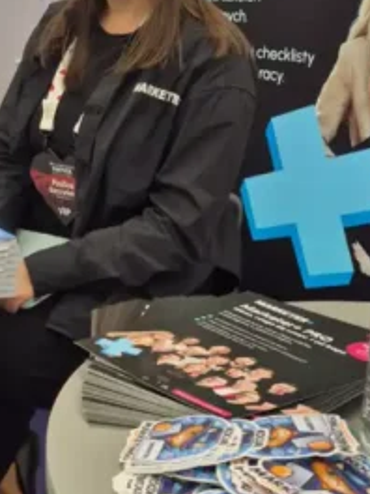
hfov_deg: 22.0
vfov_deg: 31.5
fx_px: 869
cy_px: 178
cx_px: -85
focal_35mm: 61
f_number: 1.8
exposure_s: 1/100
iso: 32
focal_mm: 5.4
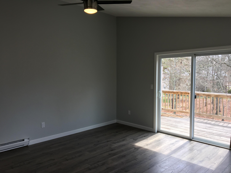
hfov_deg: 61.7
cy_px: 86
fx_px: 194
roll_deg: +0.1
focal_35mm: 29
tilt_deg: -4.1
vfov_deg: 48.2
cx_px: 116
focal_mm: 4.15
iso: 25
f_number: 2.2
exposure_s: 1/120
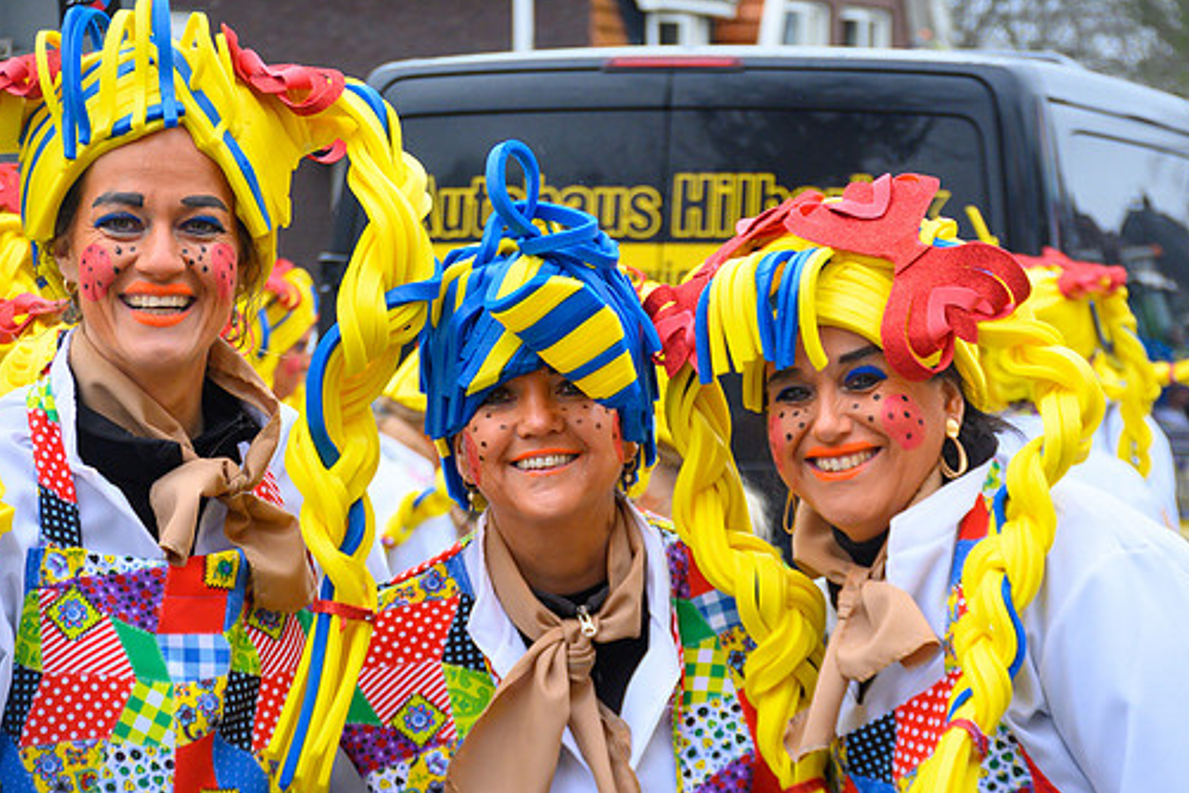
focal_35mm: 134
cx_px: 622
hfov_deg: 15.3
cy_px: 470
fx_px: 4425
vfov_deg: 10.2
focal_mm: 66
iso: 400
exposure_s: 1/640
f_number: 6.3
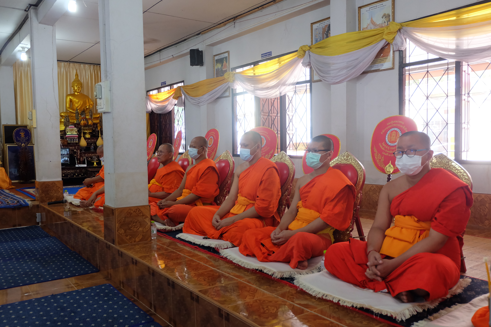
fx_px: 409
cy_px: 164
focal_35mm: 30
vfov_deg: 43.6
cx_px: 246
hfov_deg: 61.9
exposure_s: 1/70
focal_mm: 20.1
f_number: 3.8
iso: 1600
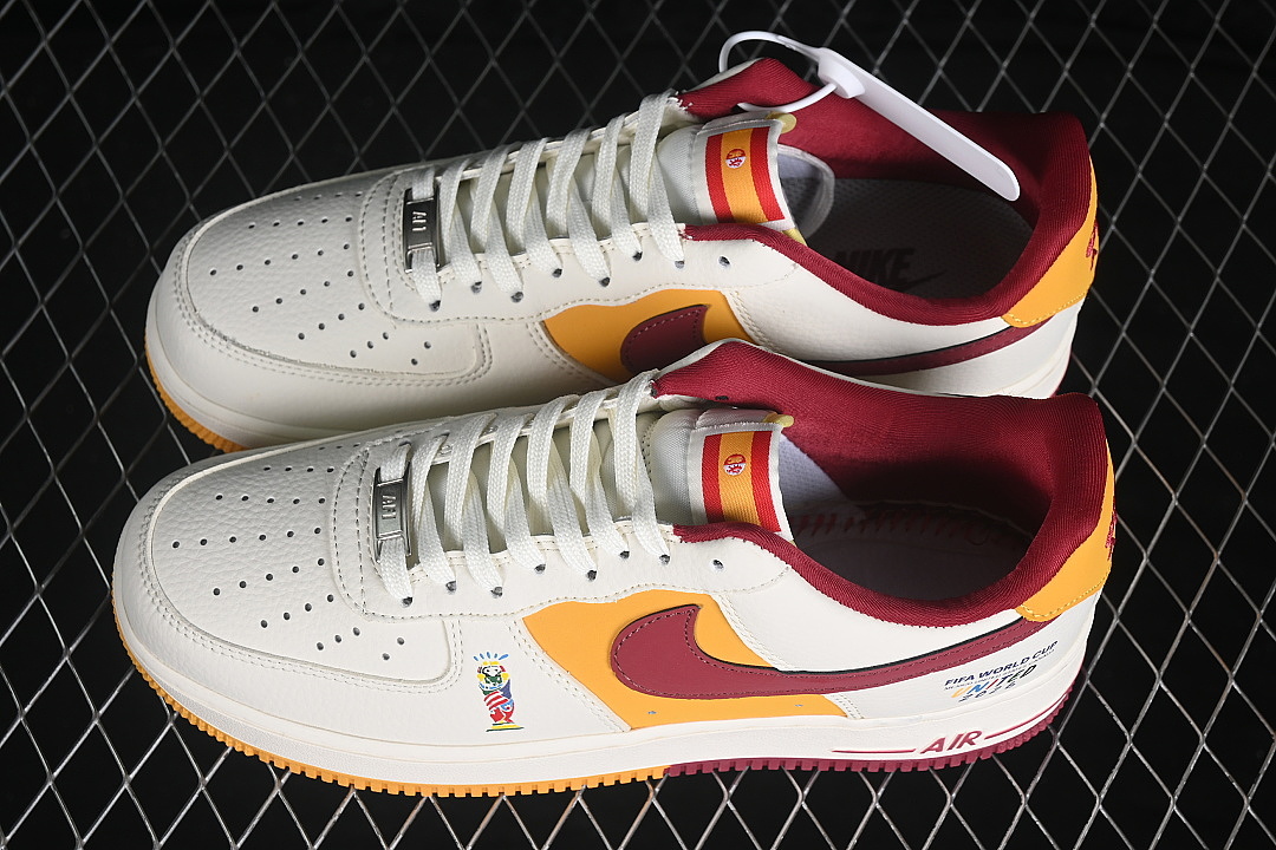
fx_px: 2658
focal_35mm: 75
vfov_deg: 18.2
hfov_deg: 27.0
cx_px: 638
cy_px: 425
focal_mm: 50
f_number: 7.1
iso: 160
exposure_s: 1/80
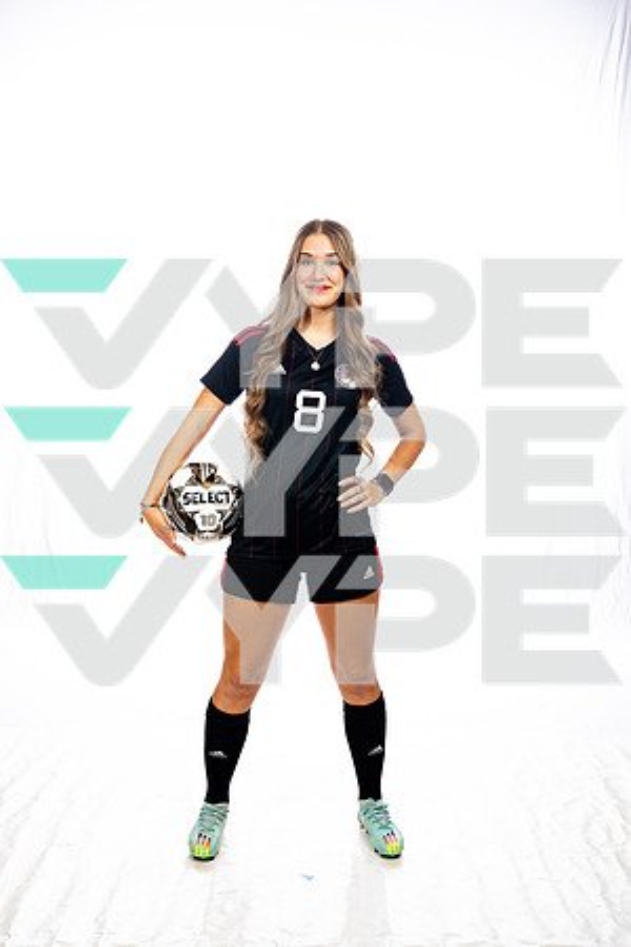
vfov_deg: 38.9
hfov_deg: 26.5
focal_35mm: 51
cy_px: 474
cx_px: 316
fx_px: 1341
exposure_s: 1/250
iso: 800
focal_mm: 51
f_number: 8
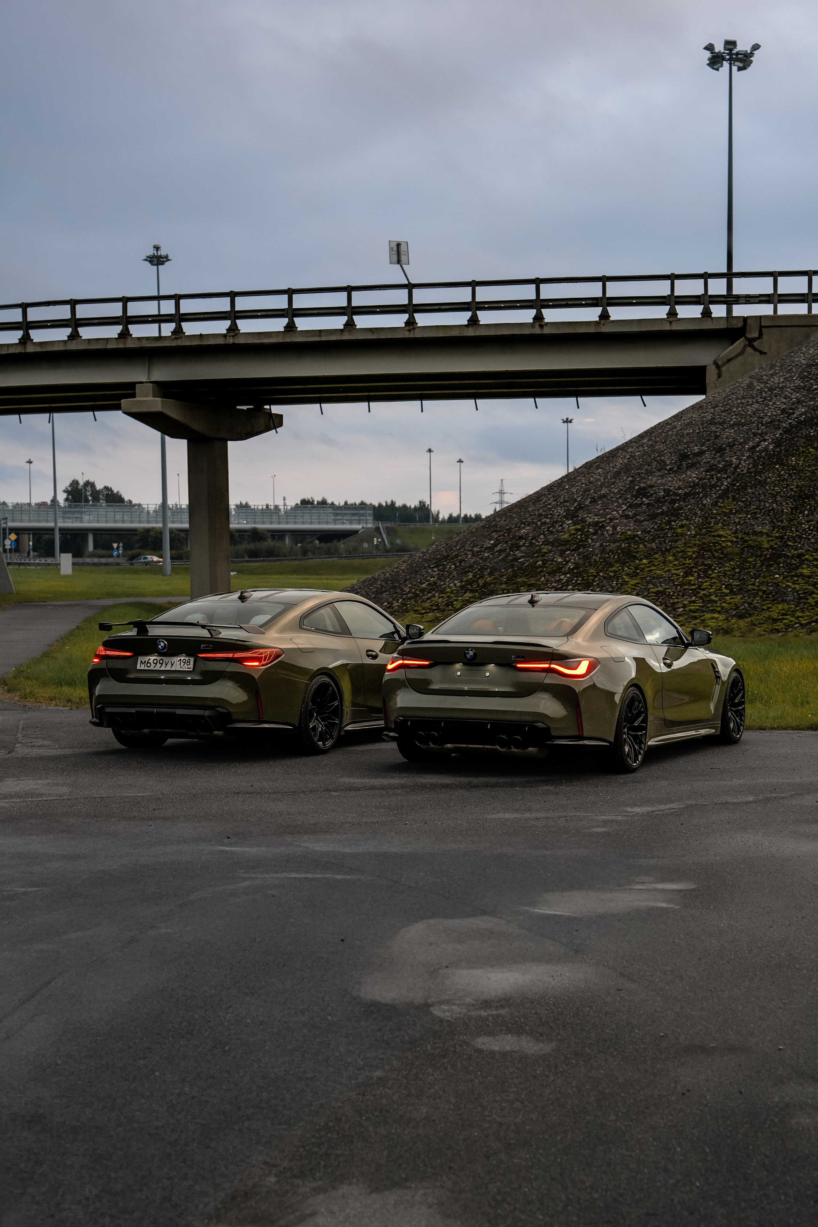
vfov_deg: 34.5
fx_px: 1977
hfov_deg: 23.4
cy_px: 614
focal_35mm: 58
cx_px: 409
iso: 500
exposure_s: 1/100
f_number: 4.5
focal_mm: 58
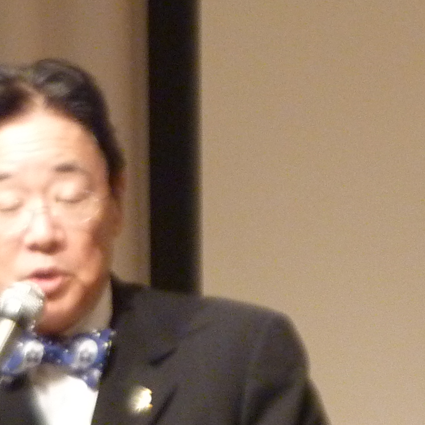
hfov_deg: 1.7
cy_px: 333
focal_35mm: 1014
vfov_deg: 1.7
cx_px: 93
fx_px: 14085
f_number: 4.9
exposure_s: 1/25
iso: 400
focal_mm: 49.2
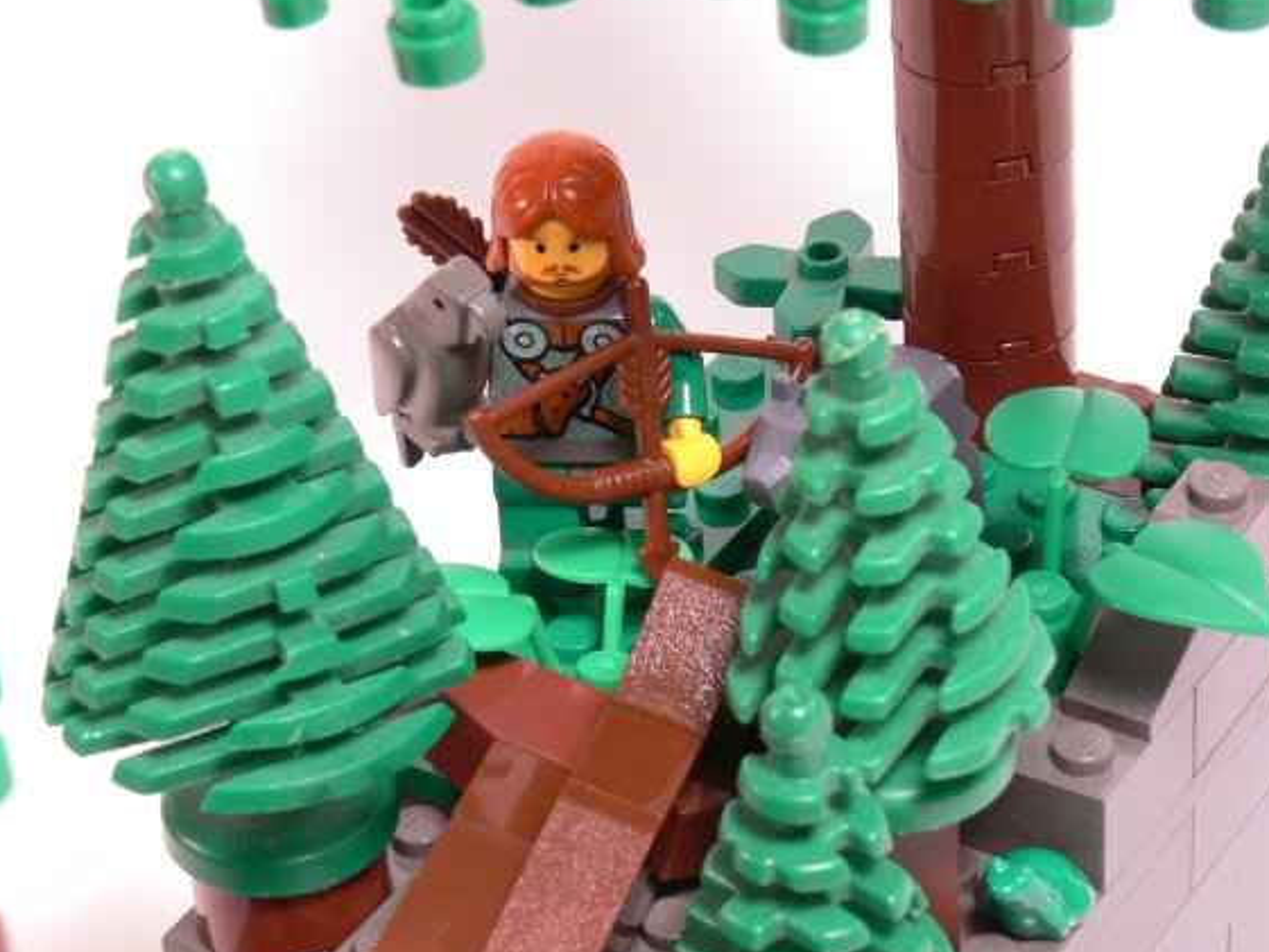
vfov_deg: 13.0
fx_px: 4180
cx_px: 595
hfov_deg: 17.3
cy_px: 606
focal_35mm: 114
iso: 80
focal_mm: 17
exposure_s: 1/5
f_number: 7.1
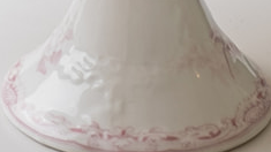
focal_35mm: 593
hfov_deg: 3.6
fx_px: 4260
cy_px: -283
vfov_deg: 2.0
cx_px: 137
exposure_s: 1/100
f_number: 8
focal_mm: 55
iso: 160
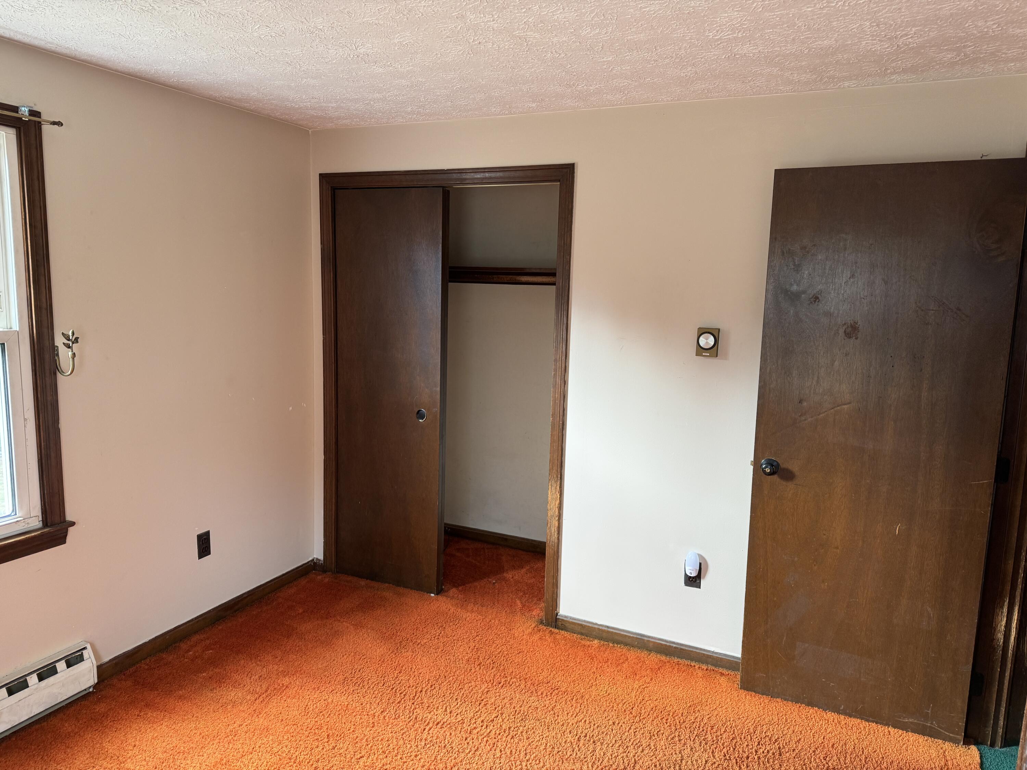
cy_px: 385
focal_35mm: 24
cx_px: 514
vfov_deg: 56.8
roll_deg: -2.3
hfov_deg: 71.6
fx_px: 712
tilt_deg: -9.0
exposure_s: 1/60
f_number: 1.78
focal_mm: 6.76
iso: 160
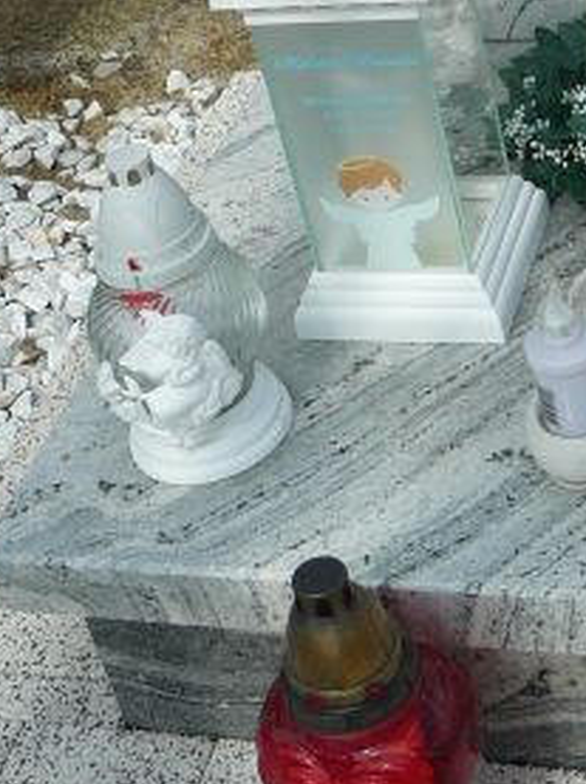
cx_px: 433
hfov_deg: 18.1
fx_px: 1833
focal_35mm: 81
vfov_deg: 23.4
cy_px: 42
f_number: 5
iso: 80
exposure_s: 1/500
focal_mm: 5.2
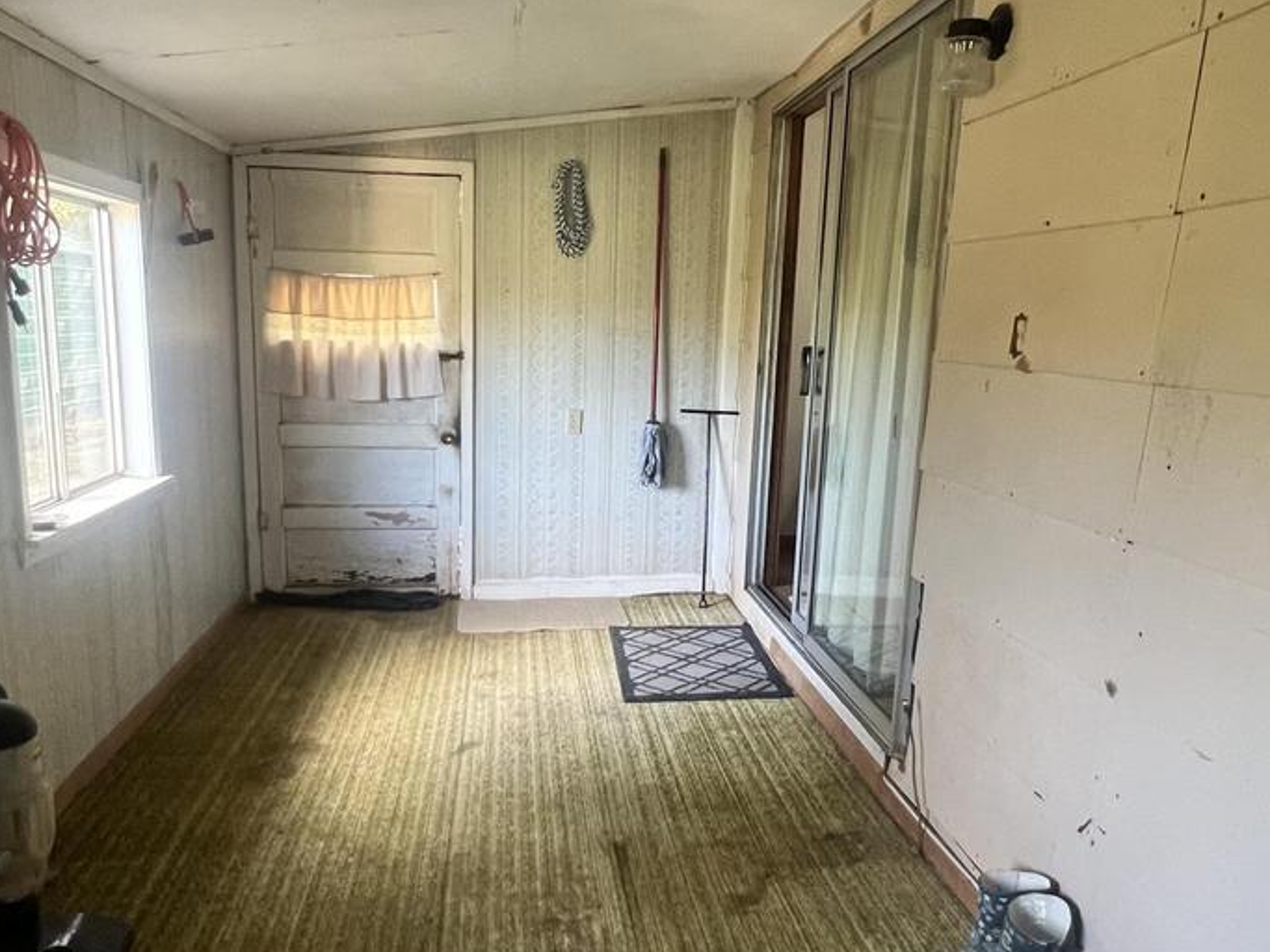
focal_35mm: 26
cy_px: 526
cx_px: 605
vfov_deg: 52.9
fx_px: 954
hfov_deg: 67.3
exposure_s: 1/77
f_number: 1.8
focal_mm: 1.57
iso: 250
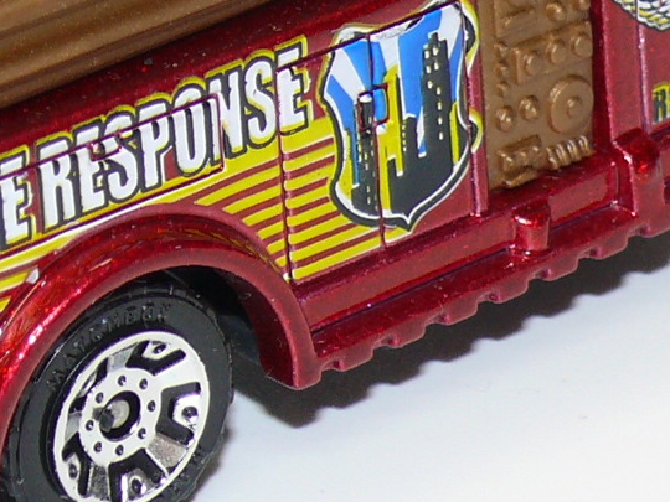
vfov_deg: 4.9
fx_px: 5903
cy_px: -11
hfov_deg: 6.5
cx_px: 184
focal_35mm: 305
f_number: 4
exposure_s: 1/30
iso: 100
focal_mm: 13.4
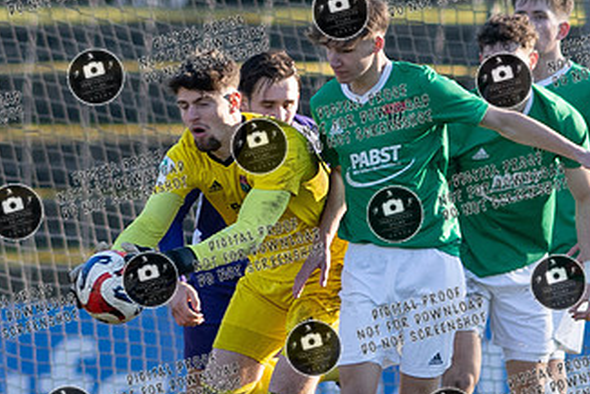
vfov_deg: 0.7
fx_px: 32660
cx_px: 252
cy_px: 182
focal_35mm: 1992
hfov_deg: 1.0
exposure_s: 1/1600
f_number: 3.2
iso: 360
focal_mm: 300
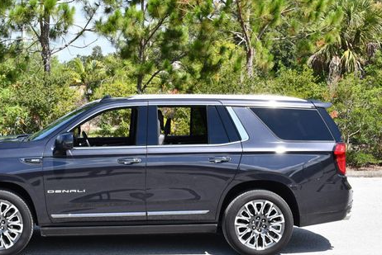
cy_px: 129
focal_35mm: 72
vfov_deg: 19.0
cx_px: 136
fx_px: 765
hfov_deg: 27.9
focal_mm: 26
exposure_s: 1/250
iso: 200
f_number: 8
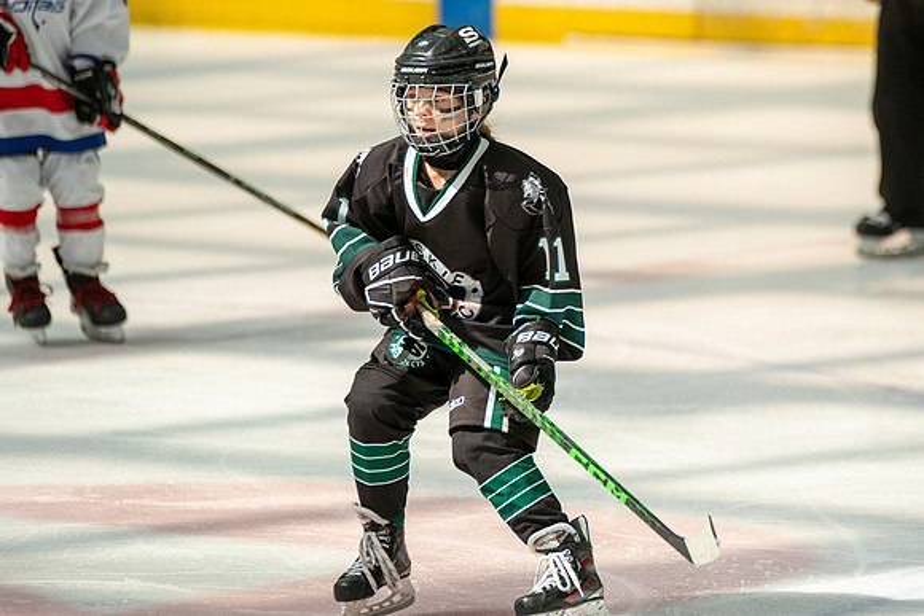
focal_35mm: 303
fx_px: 7790
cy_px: 305
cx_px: 568
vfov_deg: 4.5
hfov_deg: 6.8
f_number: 3.5
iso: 1600
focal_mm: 247
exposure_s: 1/4000
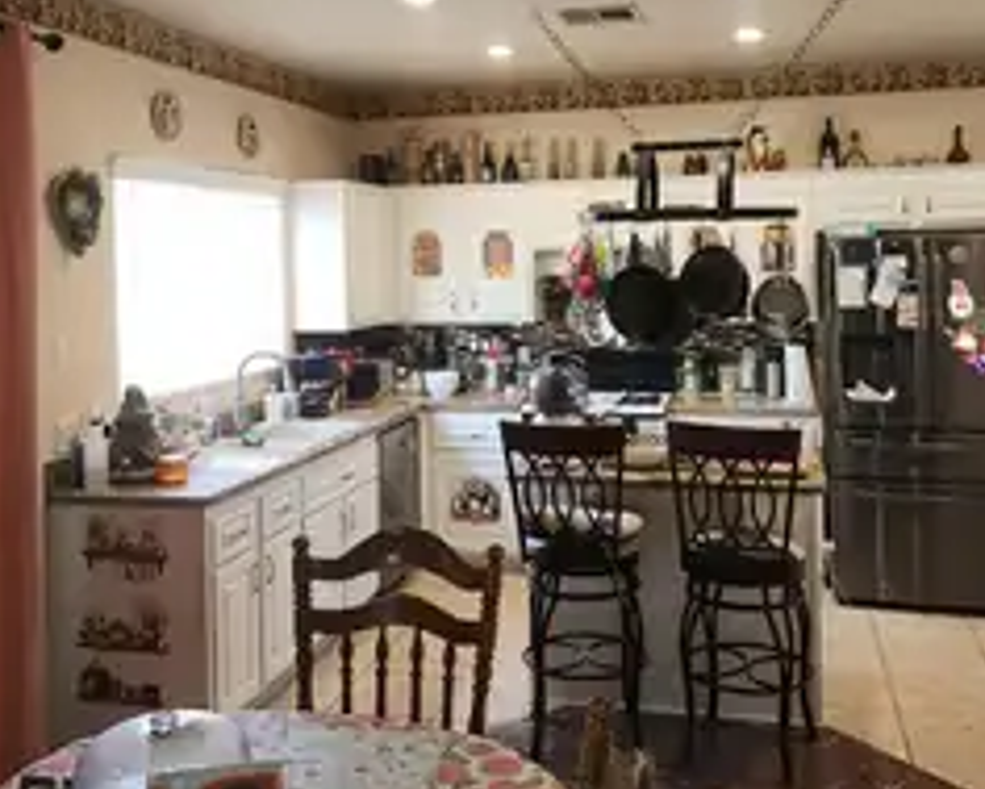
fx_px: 1108
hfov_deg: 47.9
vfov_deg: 38.8
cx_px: 488
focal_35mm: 38
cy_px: 271
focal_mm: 6.4
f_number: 1.8
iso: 100
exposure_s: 1/60
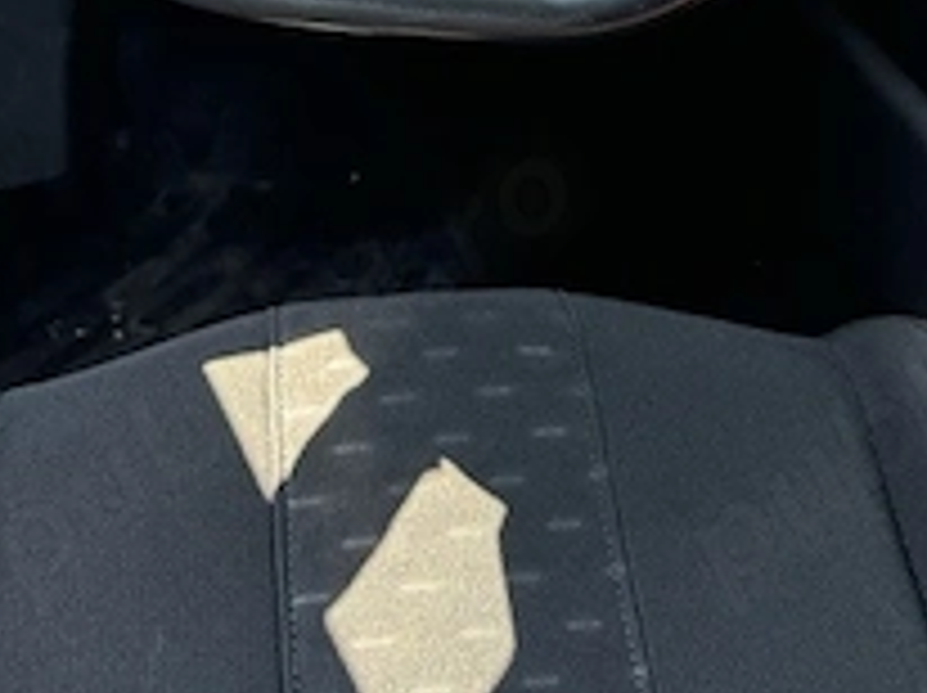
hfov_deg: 27.8
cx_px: 459
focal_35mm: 70
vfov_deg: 18.8
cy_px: -310
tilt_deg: -21.2
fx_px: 1872
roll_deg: -1.2
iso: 125
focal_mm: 6.76
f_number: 1.78
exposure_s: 1/121
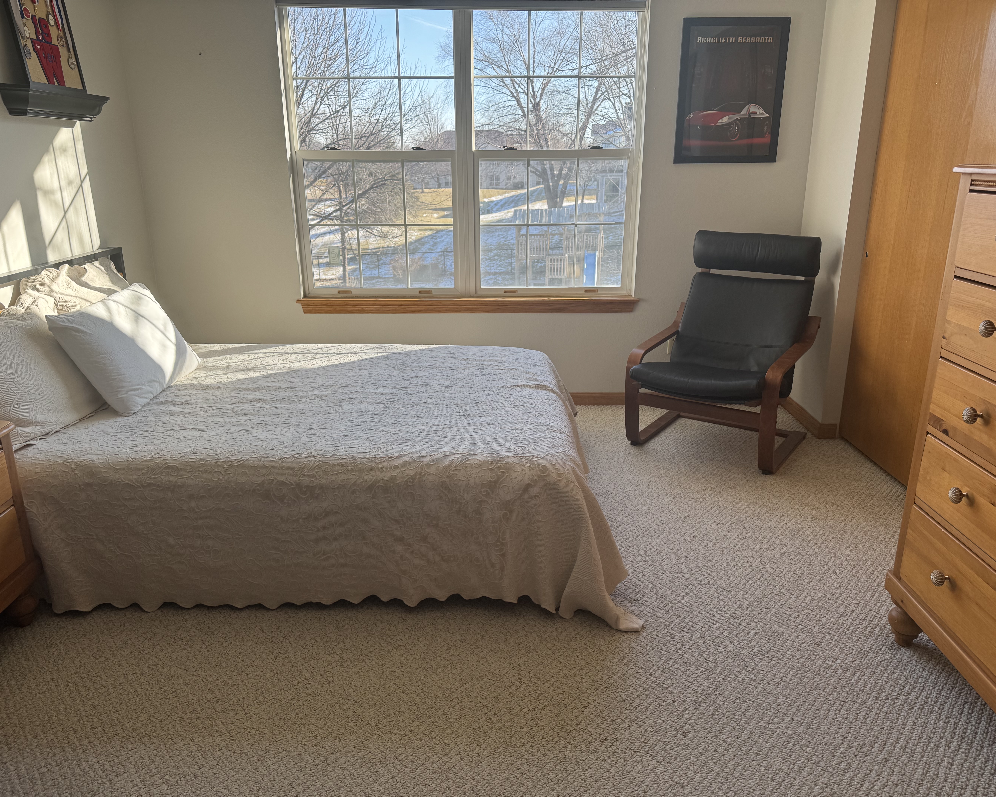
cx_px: 482
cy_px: 398
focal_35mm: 25
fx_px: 737
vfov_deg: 56.8
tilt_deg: -17.3
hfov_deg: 68.1
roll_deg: +0.4
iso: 64
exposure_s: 1/270
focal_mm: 6.76
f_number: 1.78
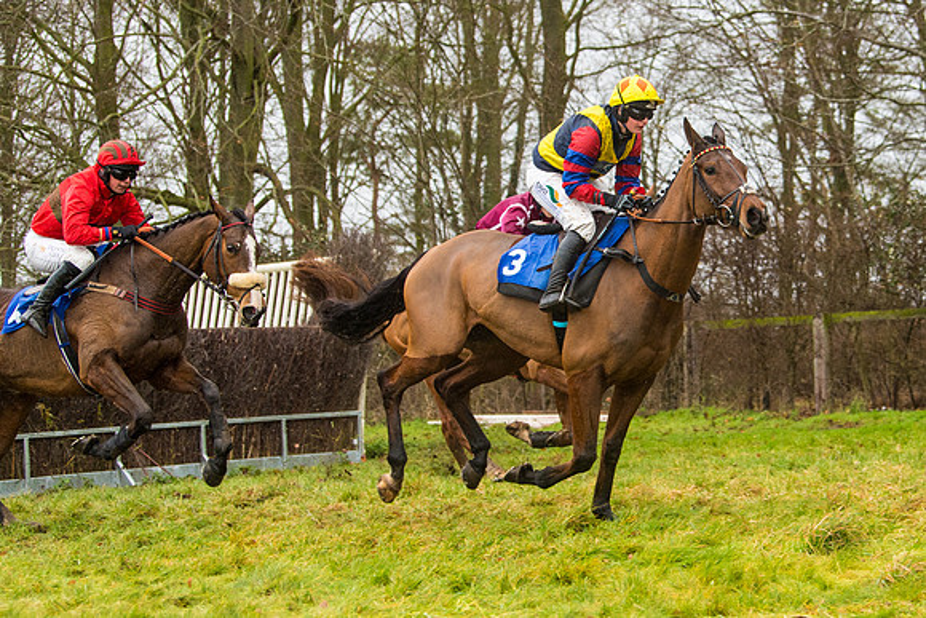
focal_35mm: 104
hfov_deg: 19.5
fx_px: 2677
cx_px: 681
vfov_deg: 13.2
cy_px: 287
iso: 1000
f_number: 4
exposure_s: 1/1000
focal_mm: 70
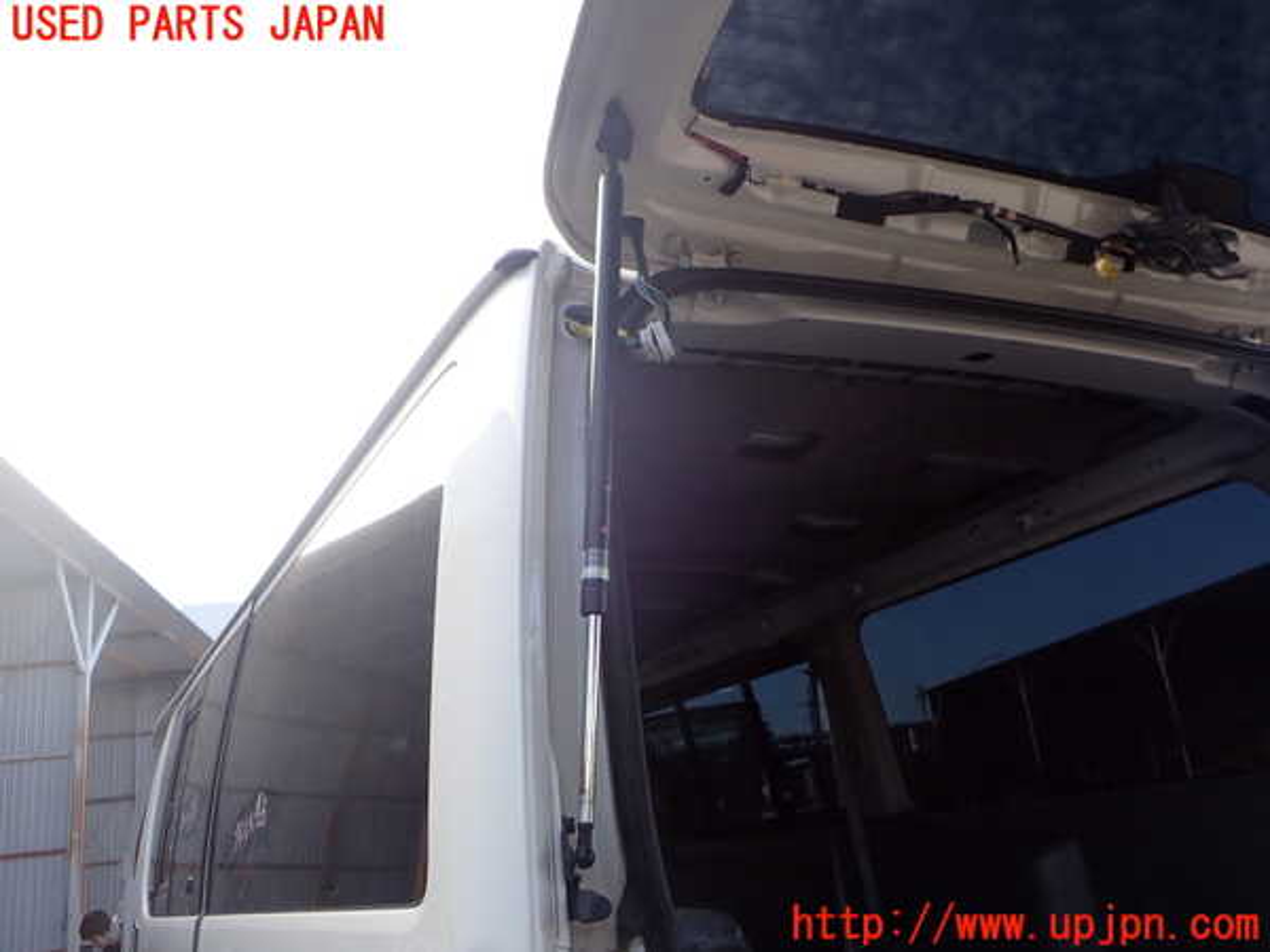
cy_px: 476
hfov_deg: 60.0
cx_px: 635
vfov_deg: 46.8
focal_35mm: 30
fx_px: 1101
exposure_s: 1/200
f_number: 3.2
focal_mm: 5.4
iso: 100
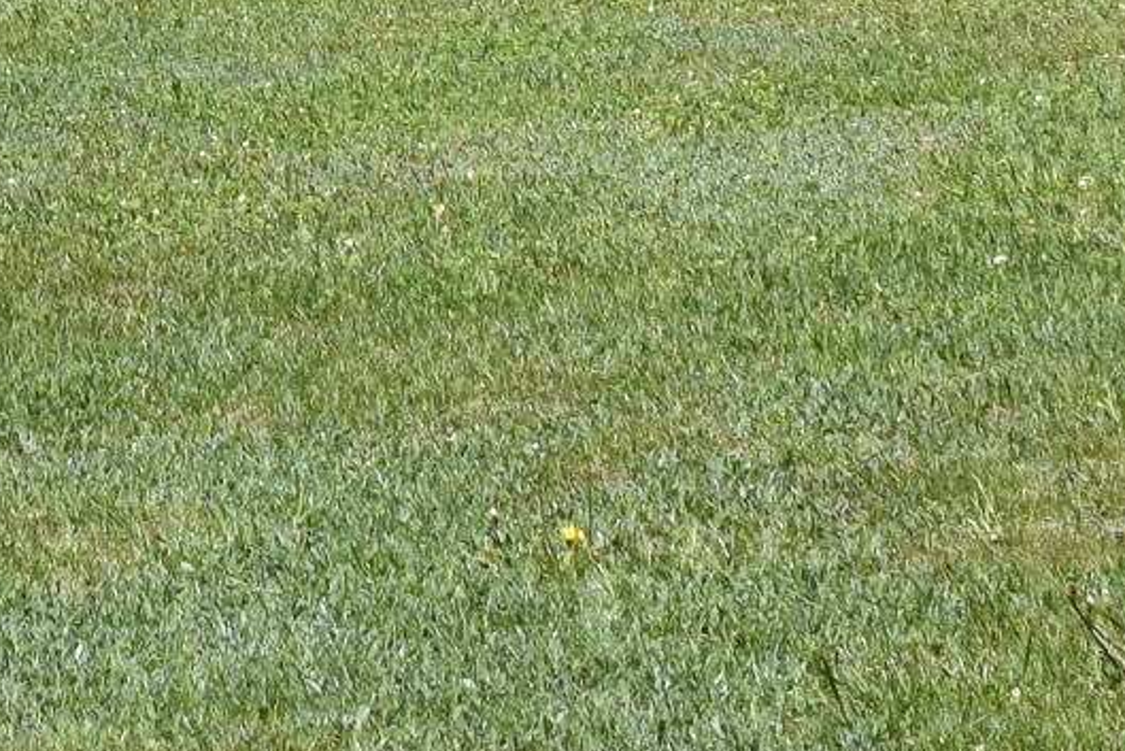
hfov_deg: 9.2
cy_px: -1225
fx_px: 6908
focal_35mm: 221
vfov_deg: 5.9
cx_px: -315
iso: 100
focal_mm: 26
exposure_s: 1/250
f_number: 8
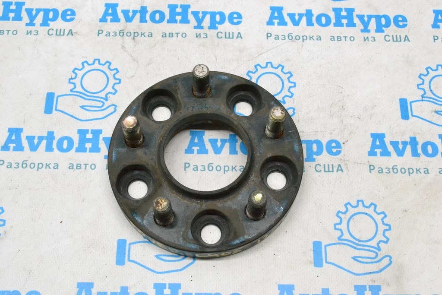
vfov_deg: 28.1
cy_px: 148
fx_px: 589
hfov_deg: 41.1
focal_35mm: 48
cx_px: 221
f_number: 11
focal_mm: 32
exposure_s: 1/160
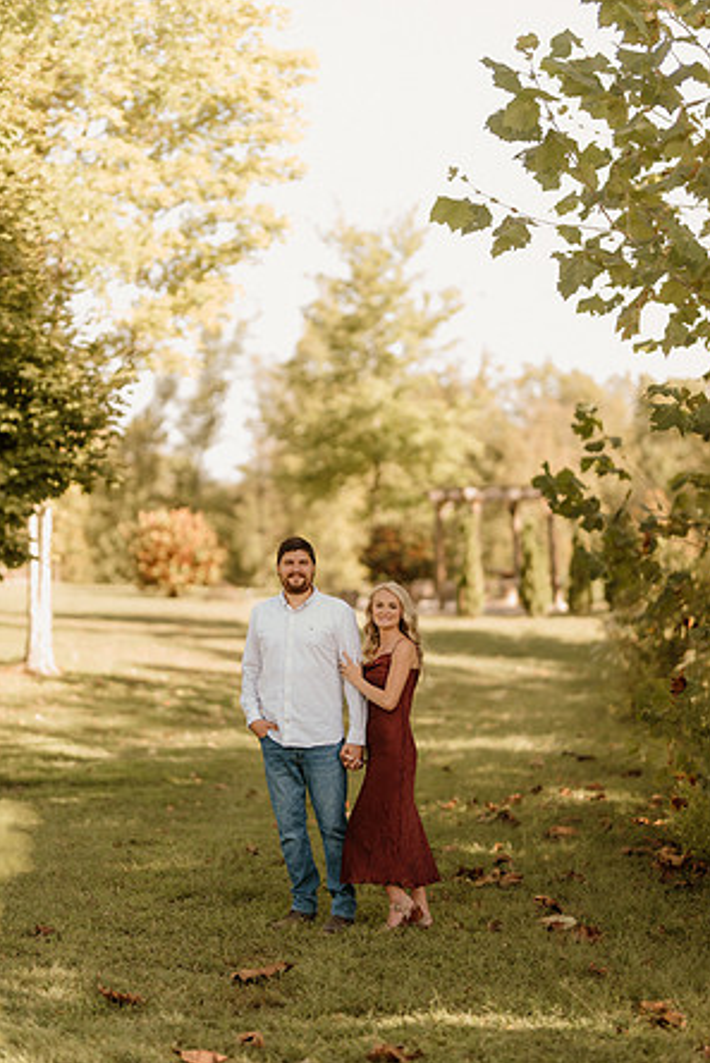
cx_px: 356
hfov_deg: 15.9
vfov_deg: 23.6
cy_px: 535
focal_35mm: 86
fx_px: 2542
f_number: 1.4
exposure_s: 1/1000
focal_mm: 85
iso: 200
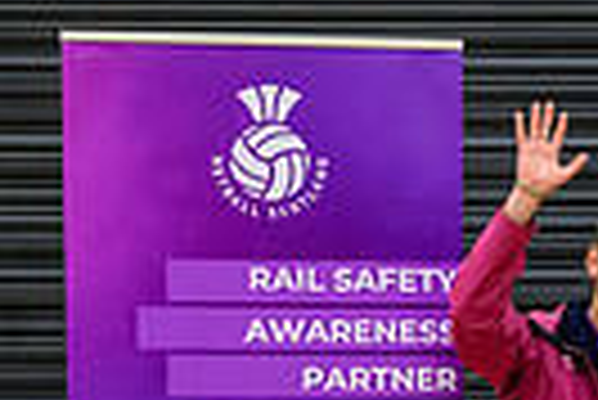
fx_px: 3775
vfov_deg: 6.0
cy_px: 582
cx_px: 1259
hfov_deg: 8.5
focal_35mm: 227
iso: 6400
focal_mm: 52
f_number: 4
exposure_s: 1/500
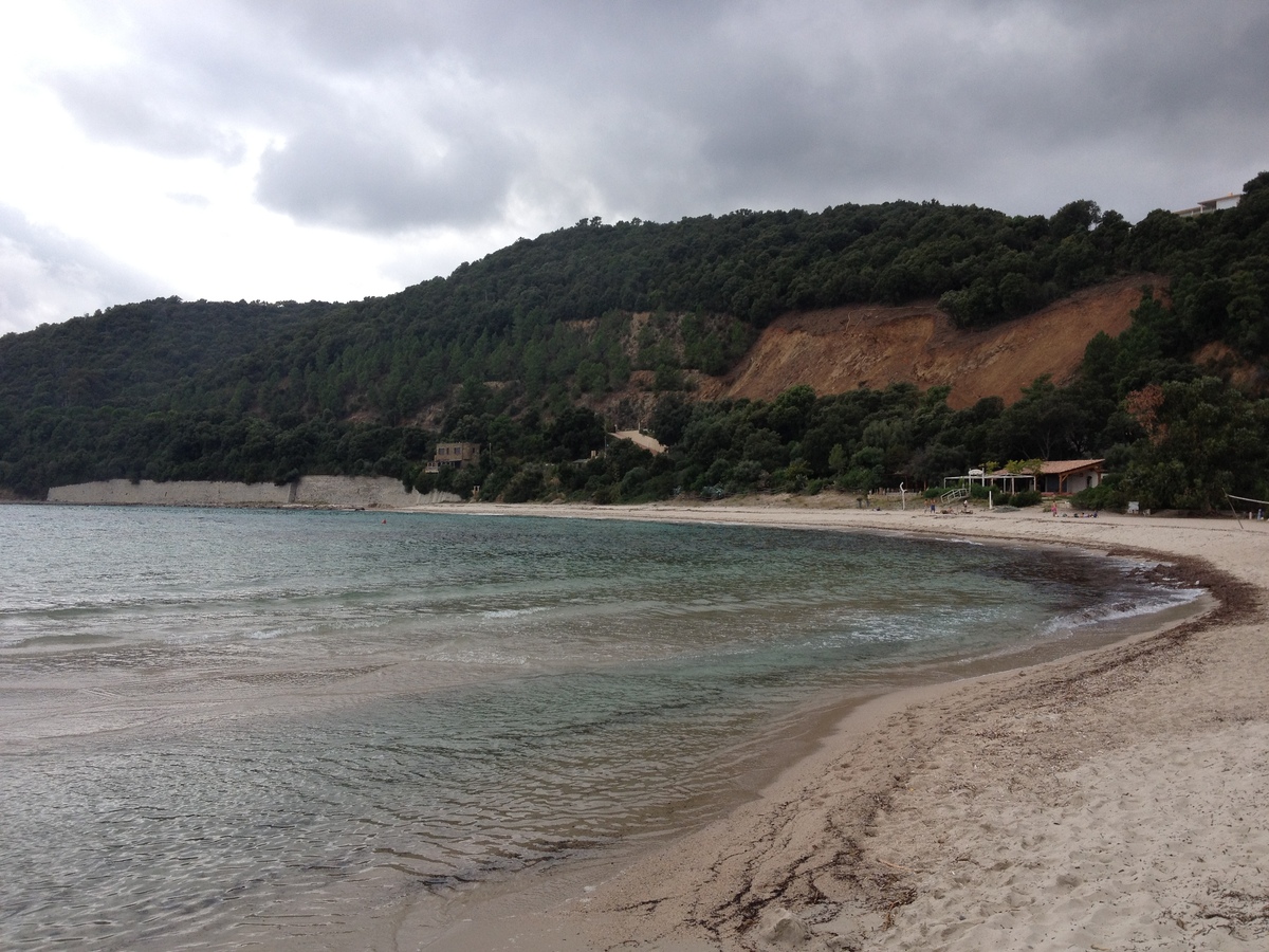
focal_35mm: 35
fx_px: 1283
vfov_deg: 40.7
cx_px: 634
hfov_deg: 52.6
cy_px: 476
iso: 64
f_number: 2.4
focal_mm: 4.28
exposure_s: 1/606
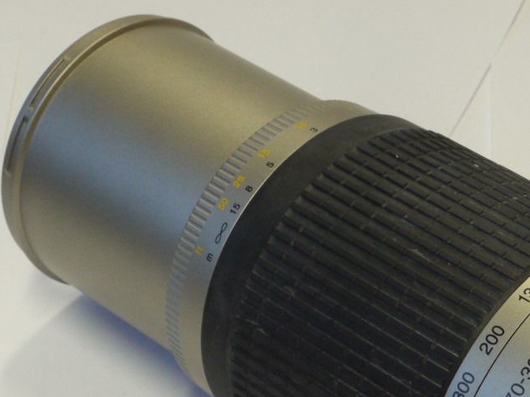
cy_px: 327
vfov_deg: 11.2
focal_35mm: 132
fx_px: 2021
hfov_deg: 14.9
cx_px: 395
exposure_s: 1/13
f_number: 14
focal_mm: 35
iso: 800
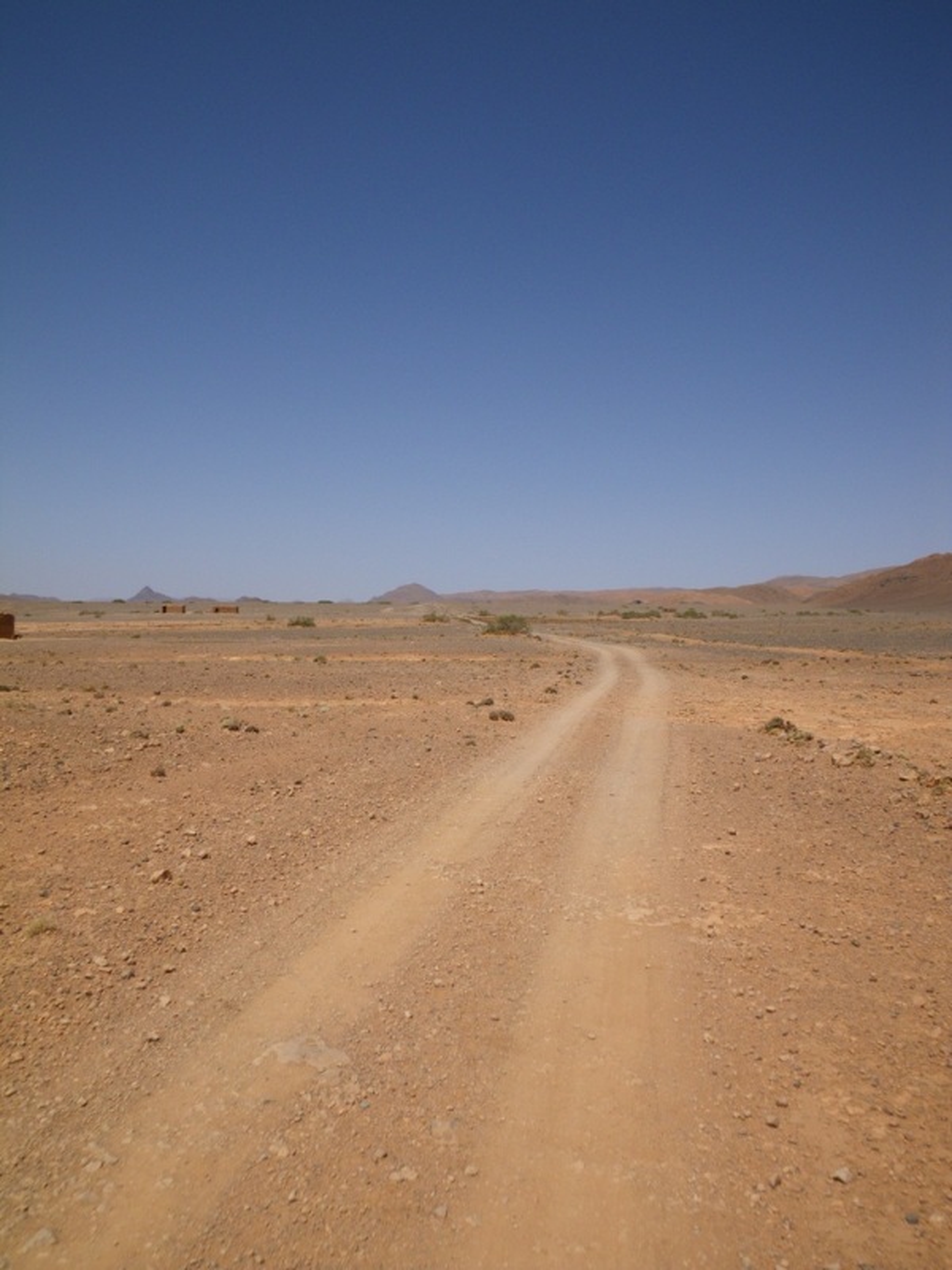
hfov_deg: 49.7
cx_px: 476
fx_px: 1027
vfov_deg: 63.4
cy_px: 635
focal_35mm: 28
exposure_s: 1/1000
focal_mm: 5
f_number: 4.2
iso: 64
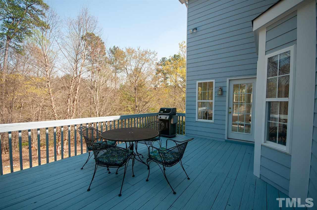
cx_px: 158
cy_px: 105
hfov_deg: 100.5
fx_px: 132
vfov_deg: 77.2
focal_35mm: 15
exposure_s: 1/400
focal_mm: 10
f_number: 5.6
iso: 250
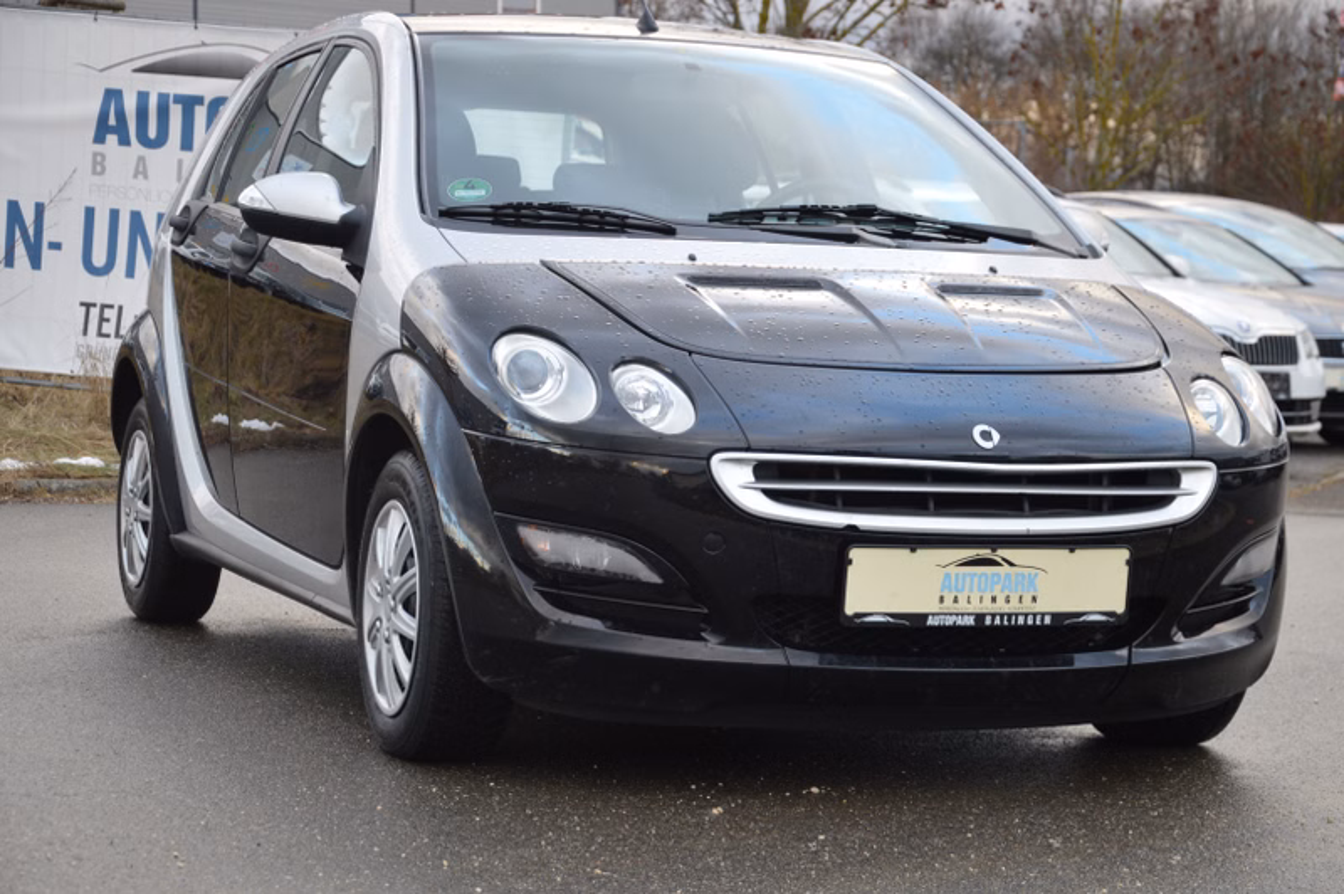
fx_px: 3245
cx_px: 672
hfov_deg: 23.4
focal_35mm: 87
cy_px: 447
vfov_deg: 15.7
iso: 400
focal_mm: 58
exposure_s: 1/60
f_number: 5
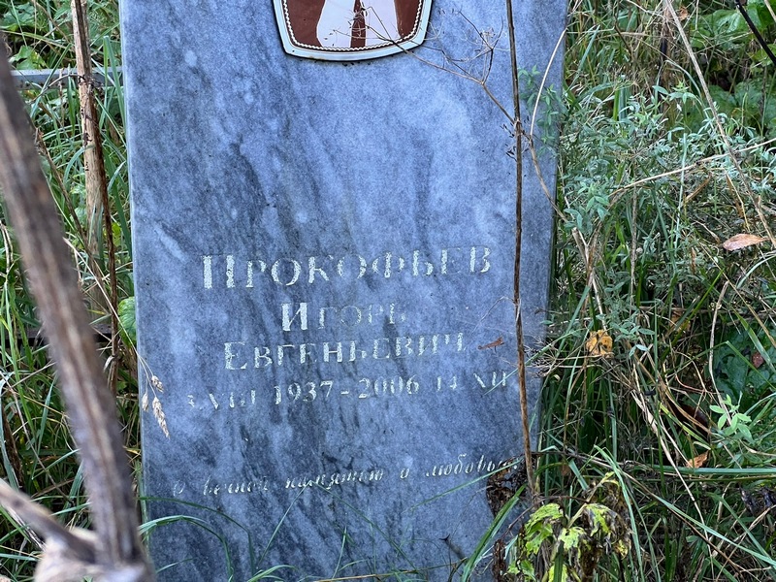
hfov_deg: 25.3
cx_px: 388
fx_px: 1726
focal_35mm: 77
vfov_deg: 19.1
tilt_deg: -26.0
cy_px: 291
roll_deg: -0.4
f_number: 2.8
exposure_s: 1/99
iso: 160
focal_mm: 9
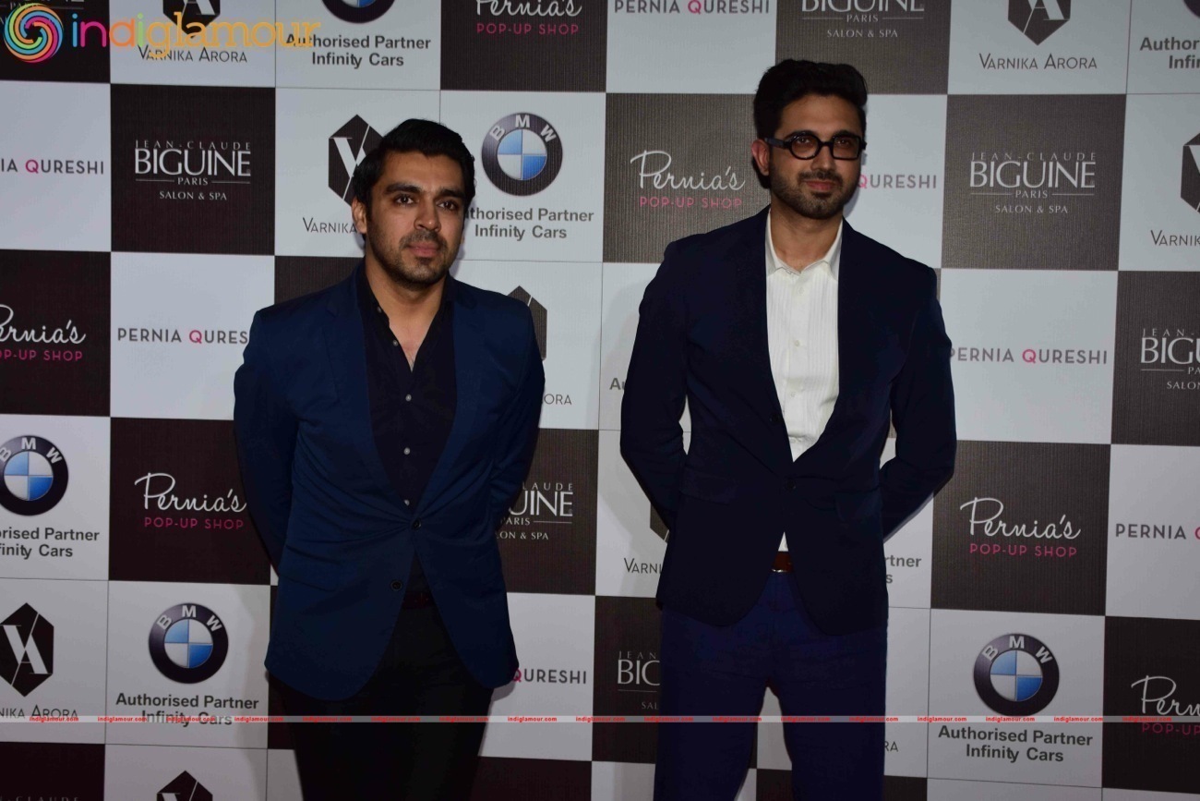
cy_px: 400
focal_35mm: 63
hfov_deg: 31.9
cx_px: 600
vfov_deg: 21.6
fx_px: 2100
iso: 400
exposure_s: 1/160
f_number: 5.6
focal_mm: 42
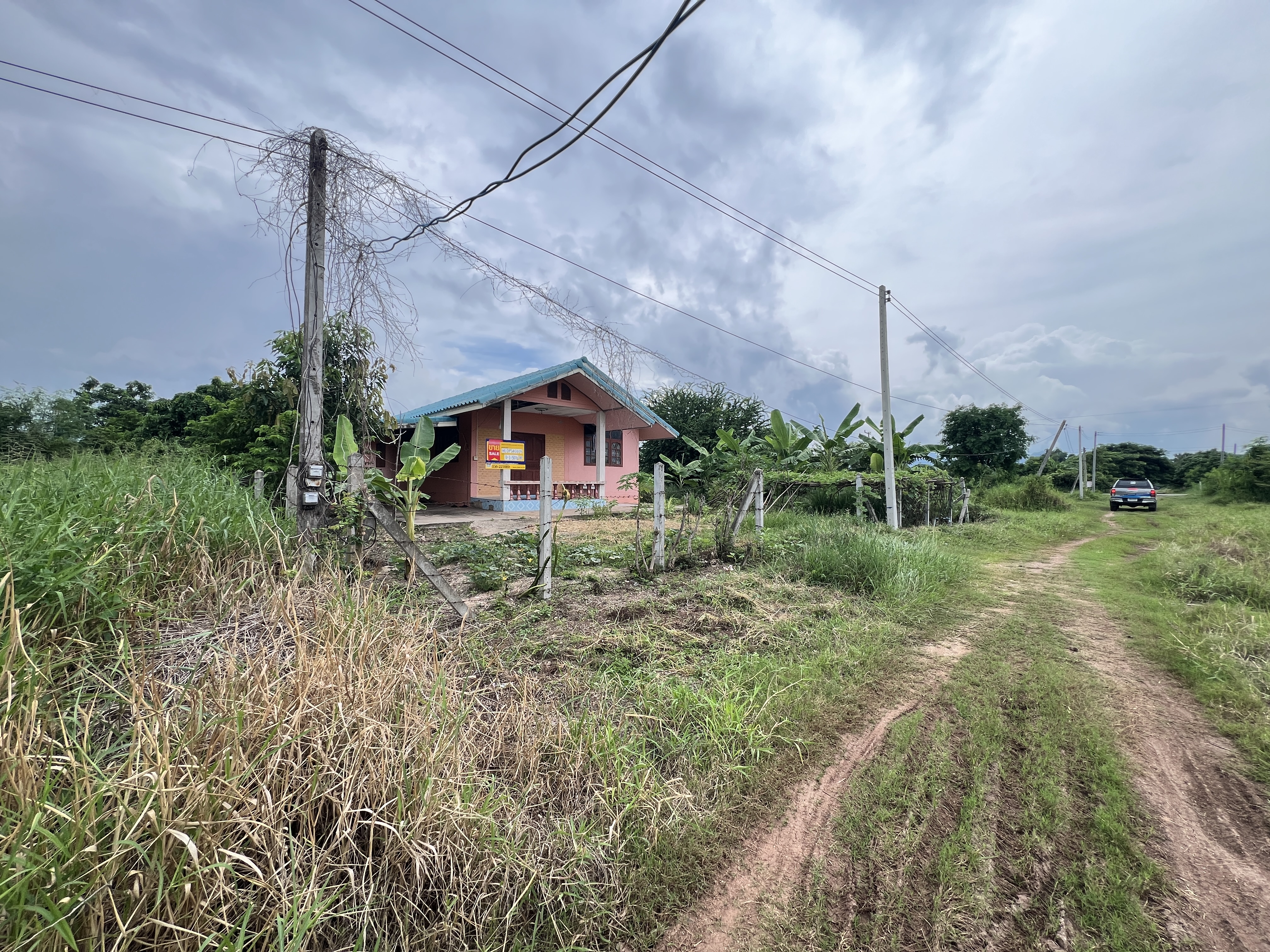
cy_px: 476
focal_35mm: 13
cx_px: 635
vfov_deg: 89.9
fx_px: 477
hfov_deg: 106.2
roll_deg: -1.1
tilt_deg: +2.1
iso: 32
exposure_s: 1/815
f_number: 1.8
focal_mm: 1.57
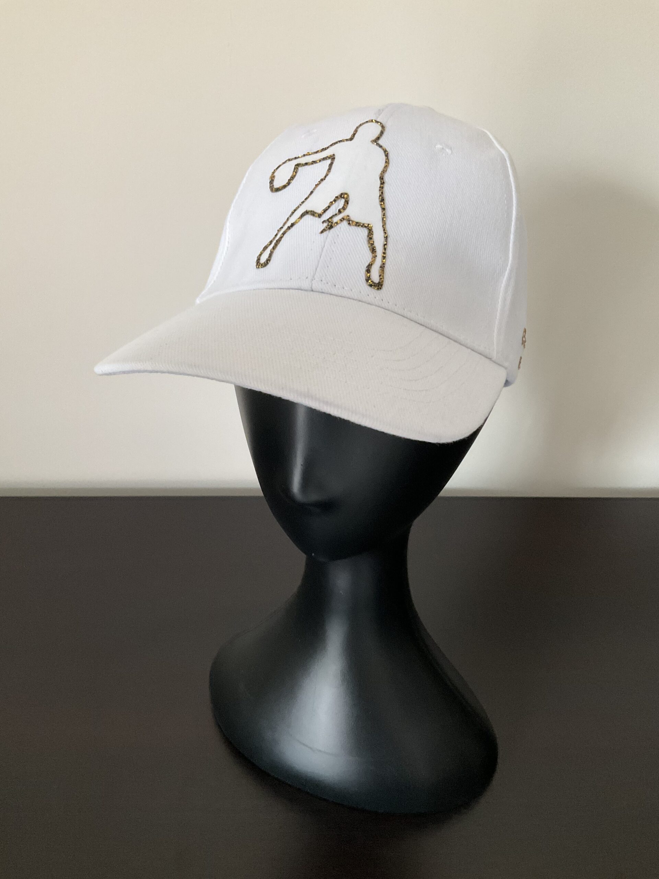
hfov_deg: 48.2
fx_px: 736
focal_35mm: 29
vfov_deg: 61.7
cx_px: 330
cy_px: 440
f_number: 1.8
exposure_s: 1/60
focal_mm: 3
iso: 250
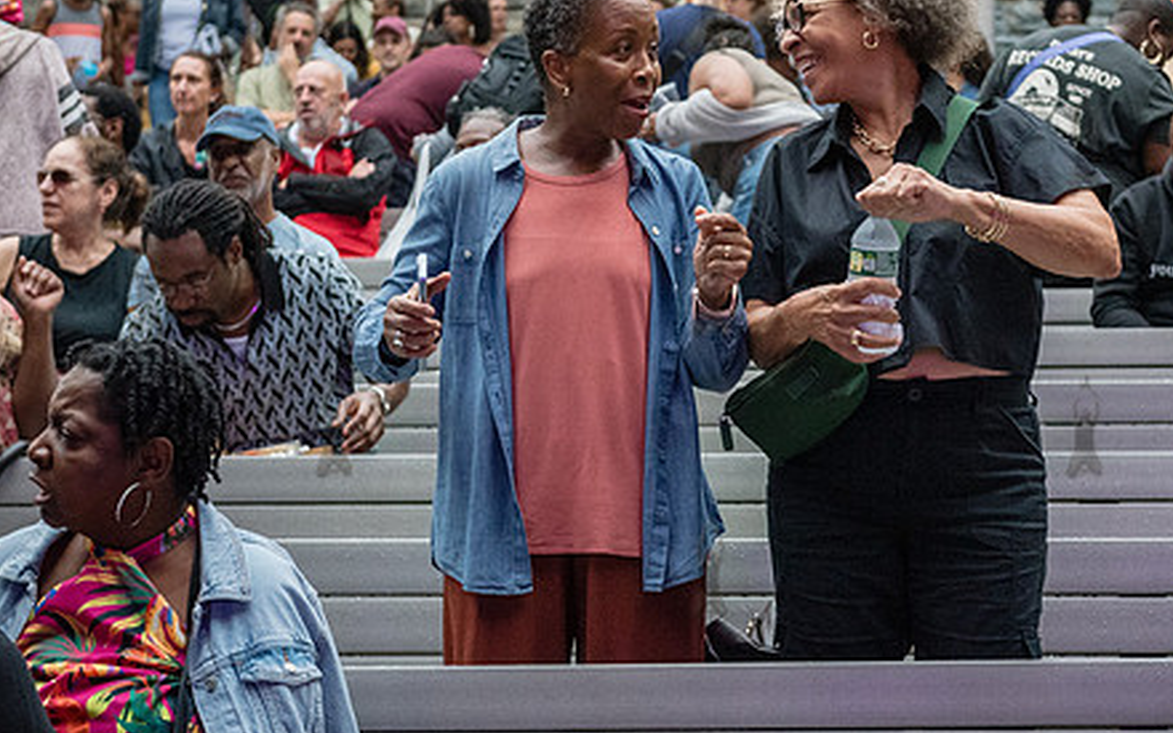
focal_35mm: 109
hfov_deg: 19.0
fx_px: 3485
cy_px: 213
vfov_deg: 12.0
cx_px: 799
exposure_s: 1/500
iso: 3200
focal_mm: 60
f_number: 4
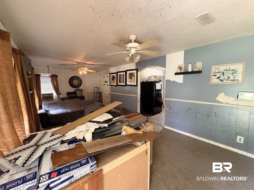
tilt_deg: -5.5
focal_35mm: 14
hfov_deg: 102.1
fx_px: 103
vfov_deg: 85.7
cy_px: 95
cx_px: 127
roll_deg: +1.4
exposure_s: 1/60
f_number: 2.2
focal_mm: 2.22
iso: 500
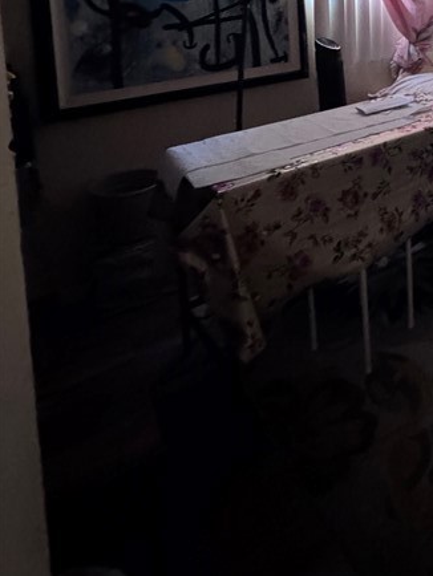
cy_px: -1
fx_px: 550
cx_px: 507
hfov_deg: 35.0
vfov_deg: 46.3
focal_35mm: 33
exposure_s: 1/60
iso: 800
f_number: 2.2
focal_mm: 2.22
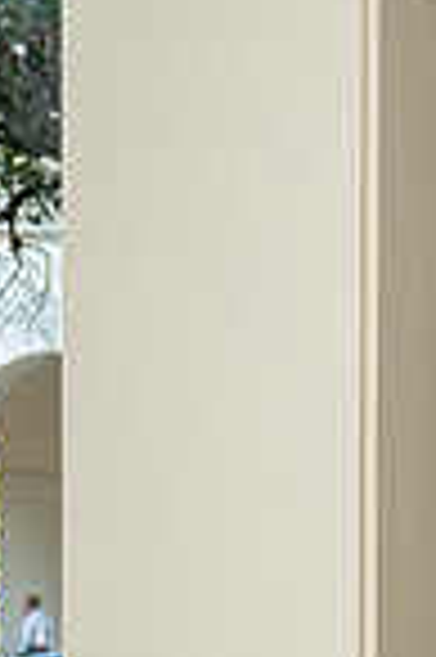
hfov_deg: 8.8
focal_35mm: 137
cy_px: 767
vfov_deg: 14.6
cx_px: 1133
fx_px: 2495
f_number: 3.5
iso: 200
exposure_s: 1/200
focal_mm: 34.5
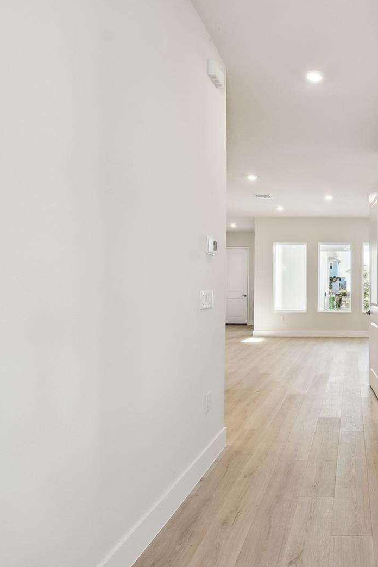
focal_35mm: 23
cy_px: 279
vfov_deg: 76.1
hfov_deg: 48.5
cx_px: 350
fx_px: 362
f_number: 7.1
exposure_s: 1/10
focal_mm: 10
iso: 100
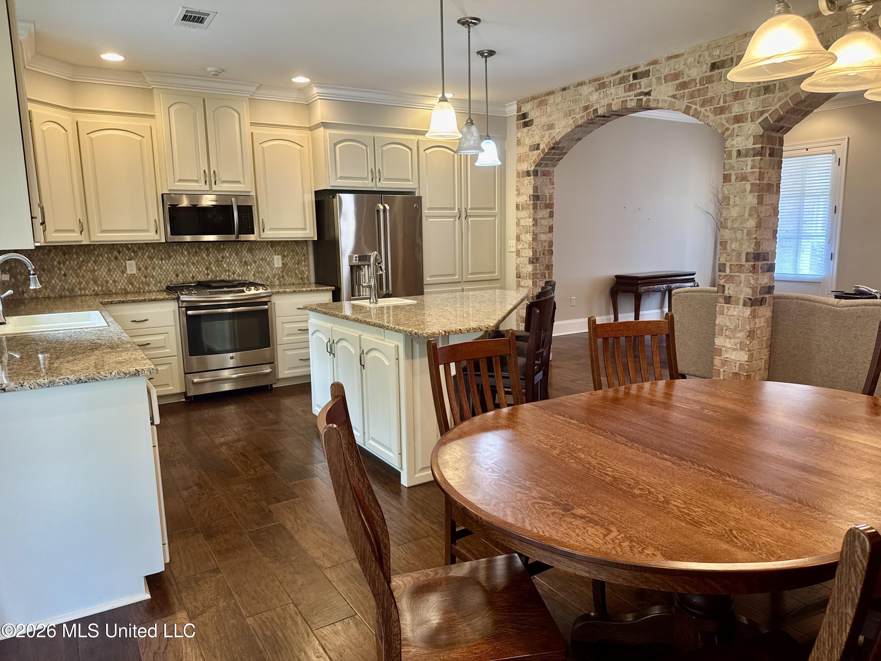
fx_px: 611
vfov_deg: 56.8
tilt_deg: -9.8
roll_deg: +1.4
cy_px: 330
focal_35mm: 24
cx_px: 440
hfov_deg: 71.6
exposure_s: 1/60
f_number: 1.78
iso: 200
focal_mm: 6.76
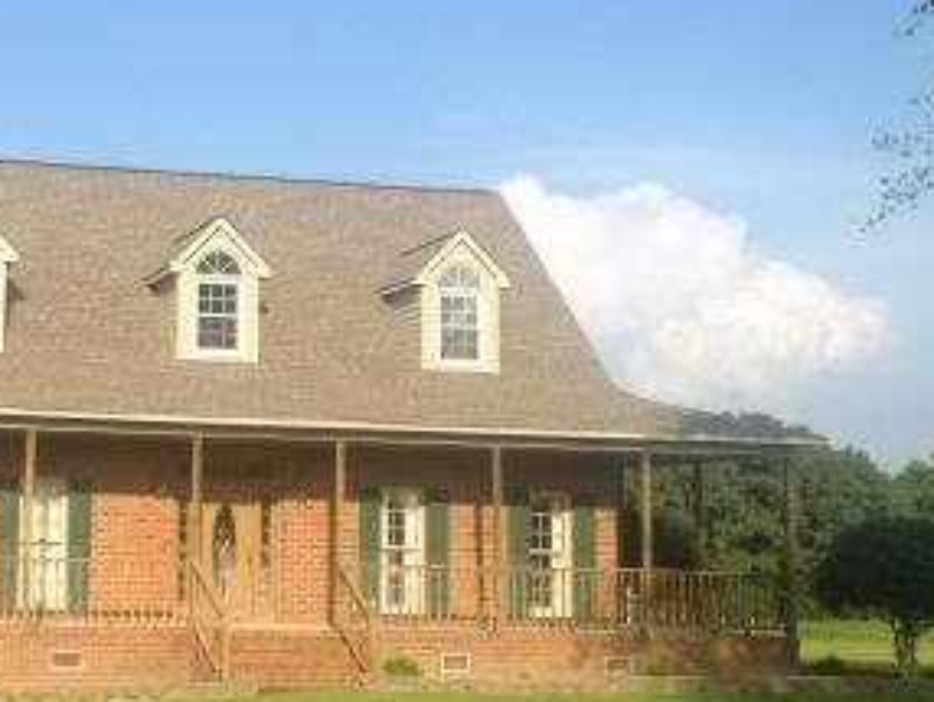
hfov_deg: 26.3
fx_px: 1917
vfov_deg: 20.8
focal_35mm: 71
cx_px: 62
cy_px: 359
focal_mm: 4.28
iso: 50
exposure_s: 1/1416
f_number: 2.4
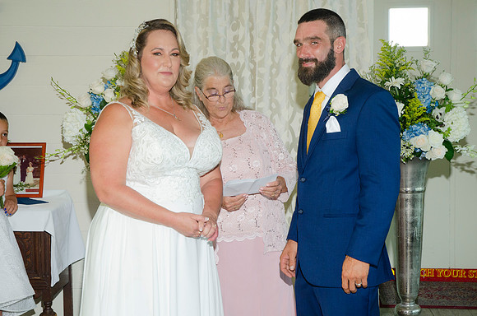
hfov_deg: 30.6
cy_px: 158
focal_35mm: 66
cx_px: 238
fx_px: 873
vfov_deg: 20.5
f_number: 5.6
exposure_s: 1/125
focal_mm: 44
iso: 400
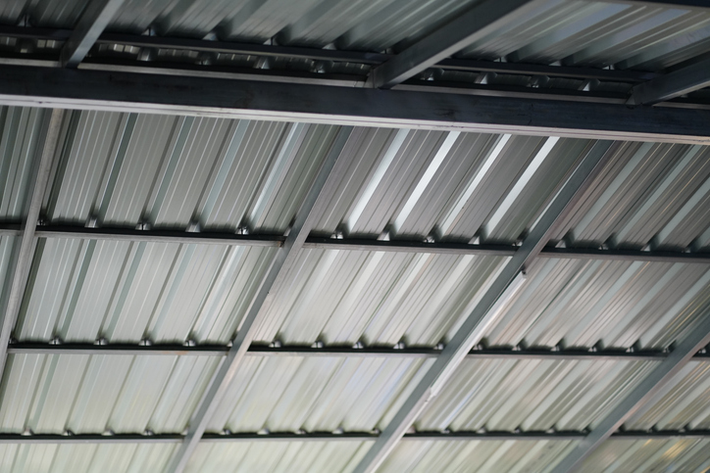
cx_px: 355
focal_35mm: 85
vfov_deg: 16.1
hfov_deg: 23.9
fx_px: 1677
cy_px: 236
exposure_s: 1/1250
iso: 1250
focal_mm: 85
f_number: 1.8
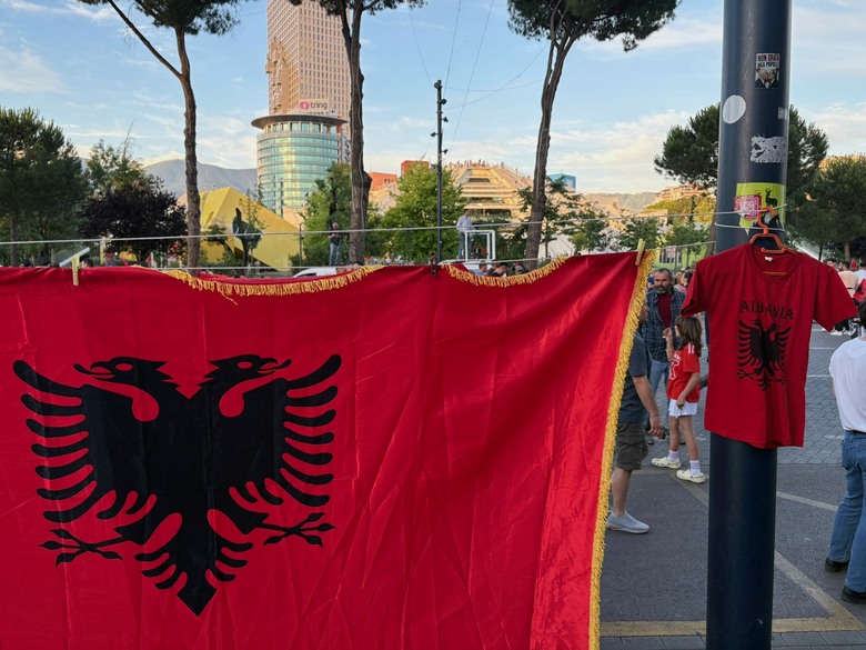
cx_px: 433
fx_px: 650
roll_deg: -0.1
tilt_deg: -4.5
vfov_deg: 53.1
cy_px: 325
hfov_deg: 67.3
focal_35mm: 26
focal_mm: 5.96
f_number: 1.6
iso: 80
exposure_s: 1/243
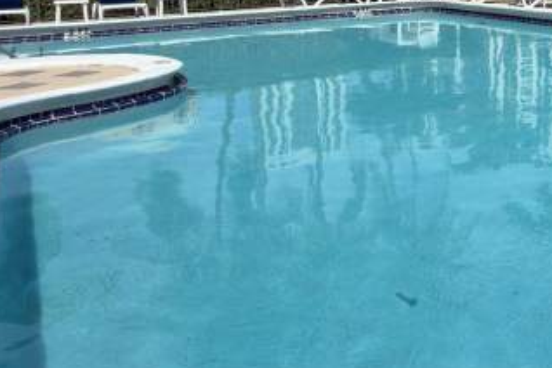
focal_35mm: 47
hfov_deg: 34.0
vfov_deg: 26.5
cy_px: -32
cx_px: 660
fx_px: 721
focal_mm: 2.22
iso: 20
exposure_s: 1/1117
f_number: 2.2
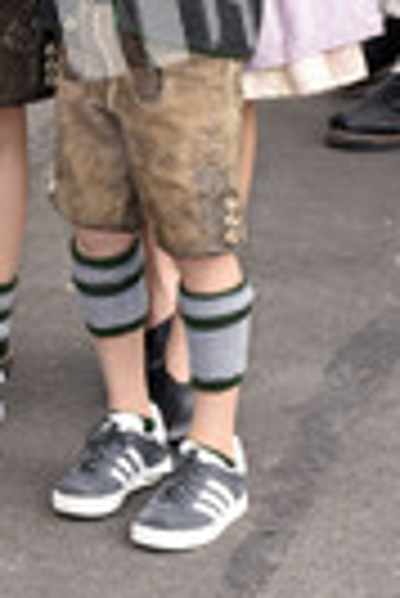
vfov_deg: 9.3
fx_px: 3590
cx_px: -130
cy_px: -252
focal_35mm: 216
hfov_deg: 6.3
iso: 320
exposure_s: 1/160
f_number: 8
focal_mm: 48
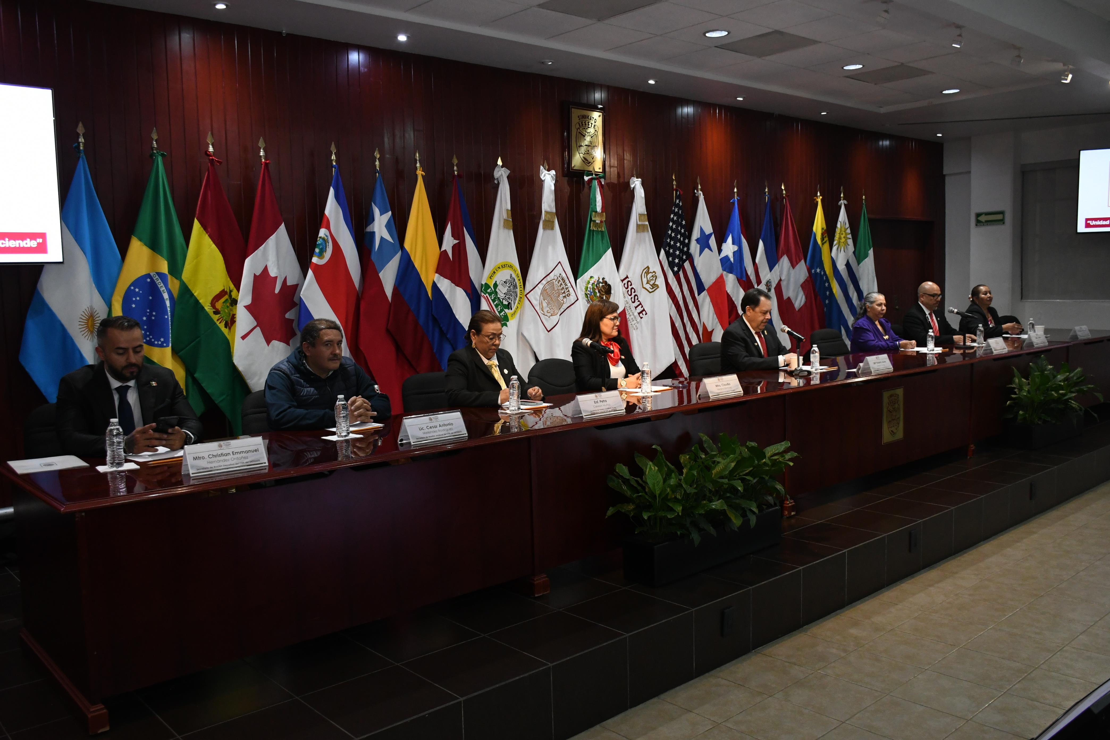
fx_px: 925
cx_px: 555
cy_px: 370
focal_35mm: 30
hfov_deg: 61.9
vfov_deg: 43.6
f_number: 5
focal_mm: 20
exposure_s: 1/100
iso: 2000
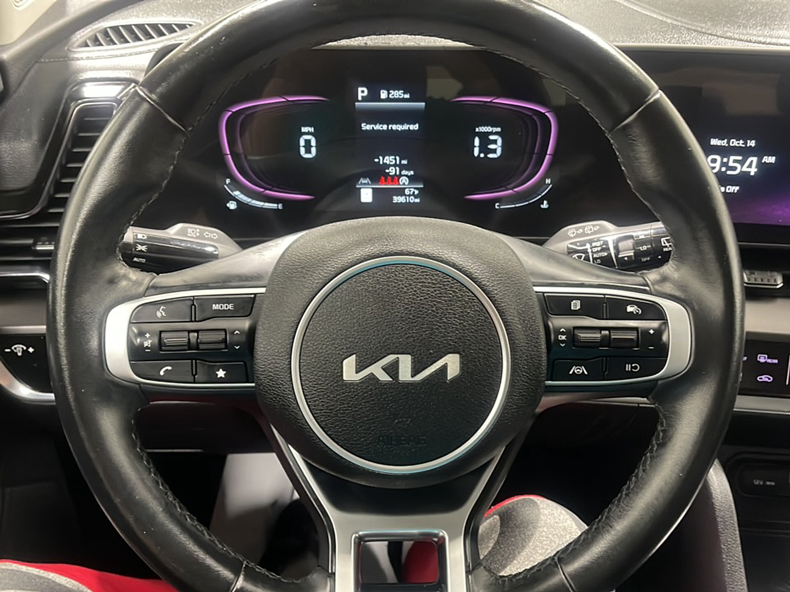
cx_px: 395
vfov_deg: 49.7
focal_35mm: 28
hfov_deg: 63.4
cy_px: 296
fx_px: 639
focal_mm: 5.1
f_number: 1.6
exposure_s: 1/40
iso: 640
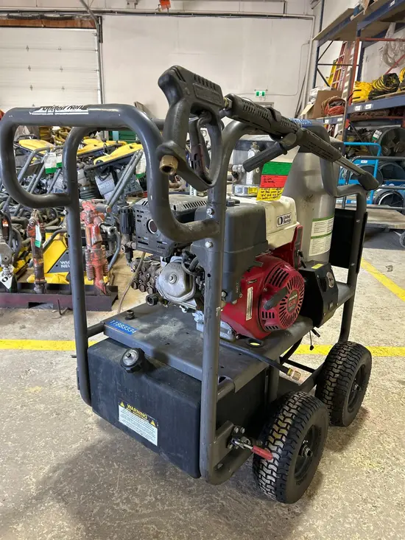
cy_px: 270
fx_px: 405
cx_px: 202
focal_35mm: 26
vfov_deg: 67.3
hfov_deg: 53.1
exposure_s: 1/60
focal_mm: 5.7
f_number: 1.5
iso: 160
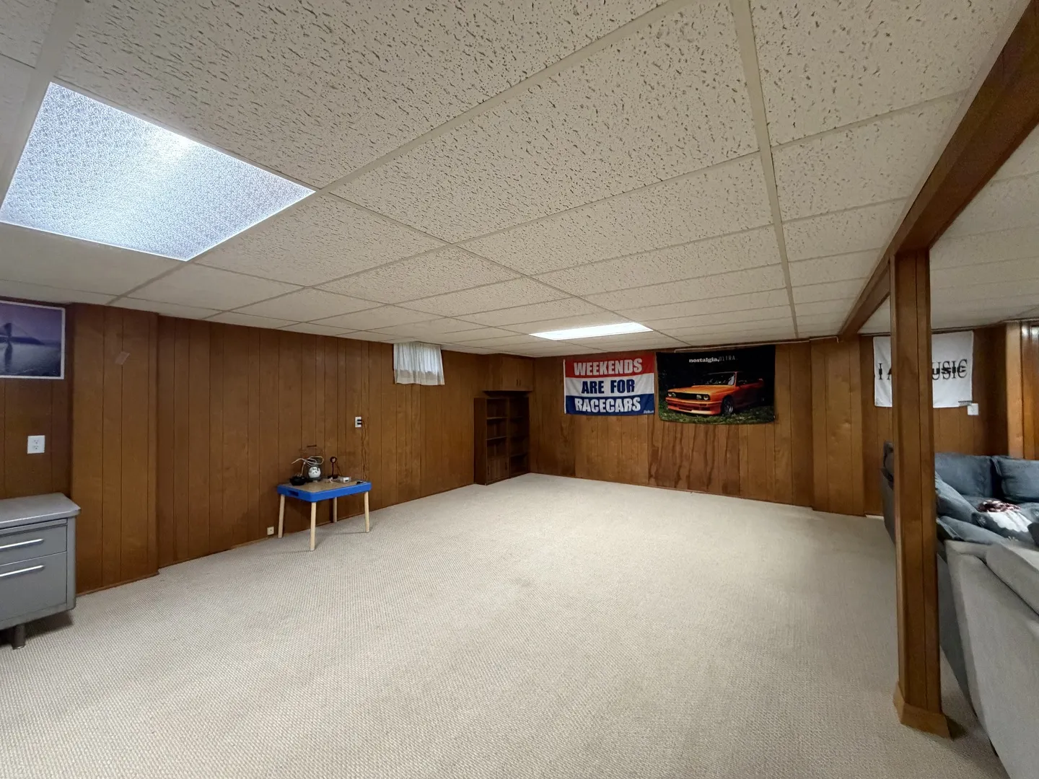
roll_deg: +0.5
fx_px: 420
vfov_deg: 85.7
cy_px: 390
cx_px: 520
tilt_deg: +1.8
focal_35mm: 14
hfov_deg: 102.1
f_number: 2.2
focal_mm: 2.22
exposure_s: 1/60
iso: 640
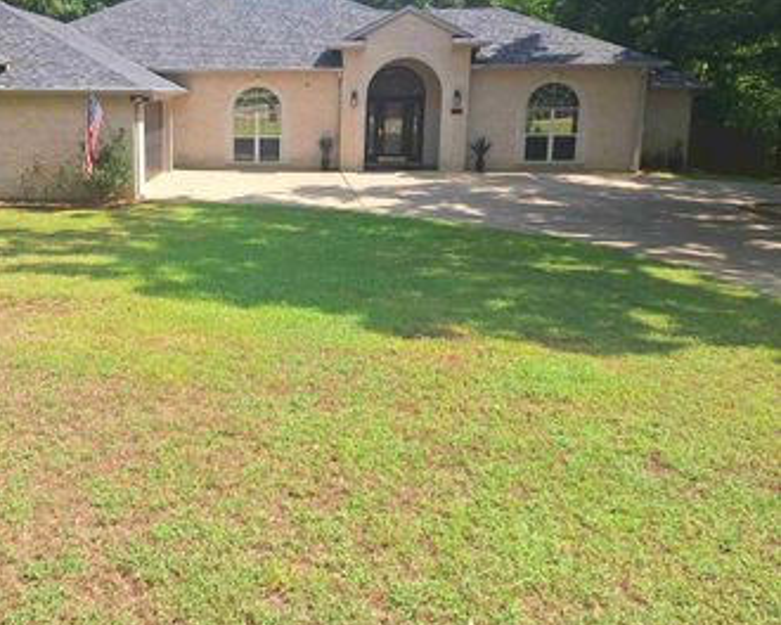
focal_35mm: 34
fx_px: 786
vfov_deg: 43.0
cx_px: 192
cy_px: 231
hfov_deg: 50.6
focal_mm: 5.54
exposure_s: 1/1425
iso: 40
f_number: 1.8
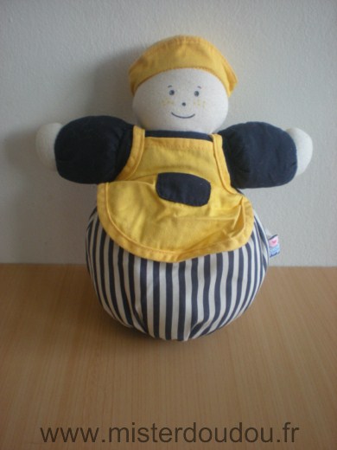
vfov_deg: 49.0
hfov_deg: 37.7
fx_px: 493
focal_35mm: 38
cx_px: 168
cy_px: 225
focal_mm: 6.3
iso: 200
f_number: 3.1
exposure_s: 1/34.5
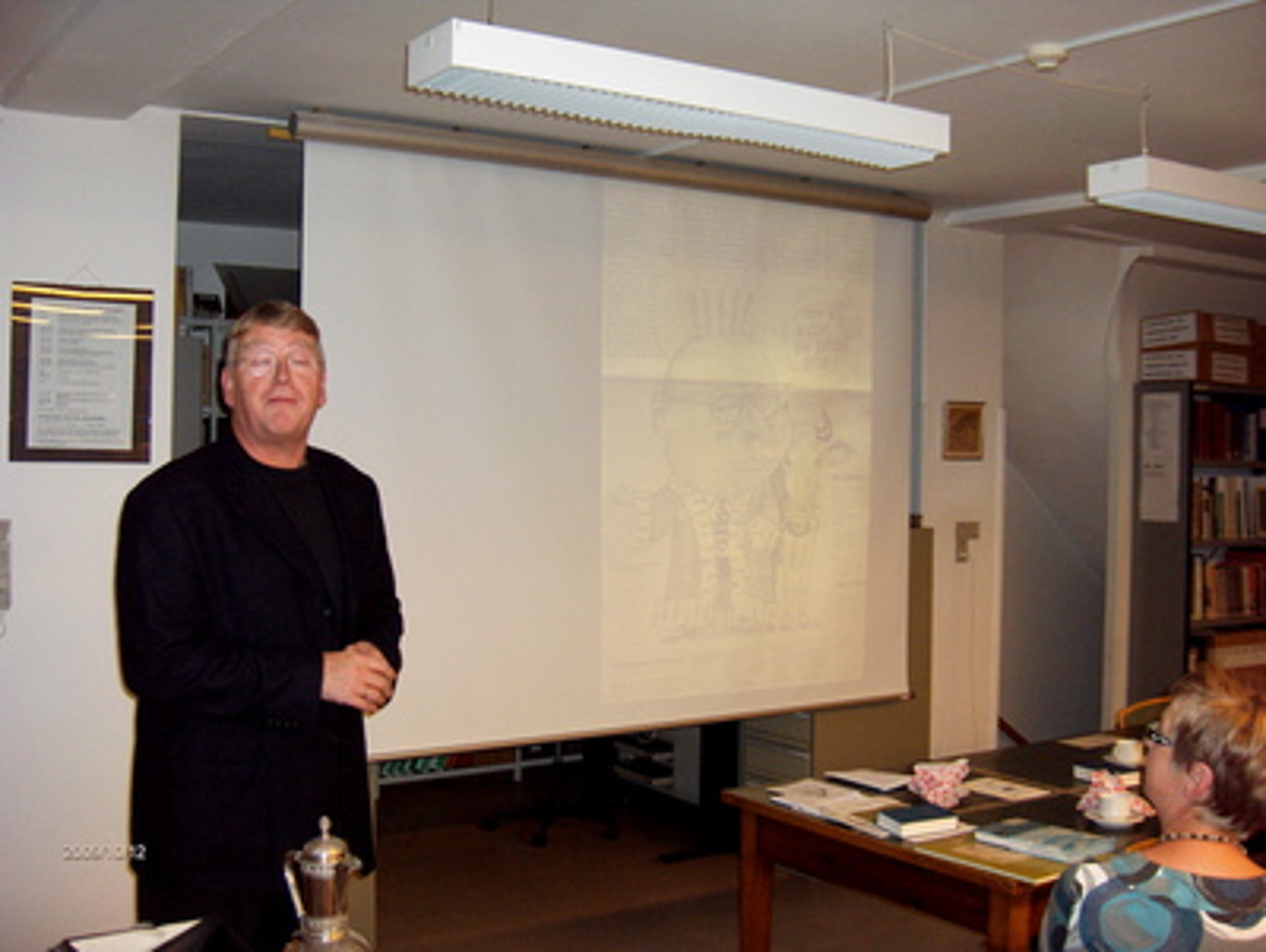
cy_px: 476
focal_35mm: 39
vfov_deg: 36.9
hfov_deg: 47.8
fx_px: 1428
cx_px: 633
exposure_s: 1/60
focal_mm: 8
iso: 100
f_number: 2.8
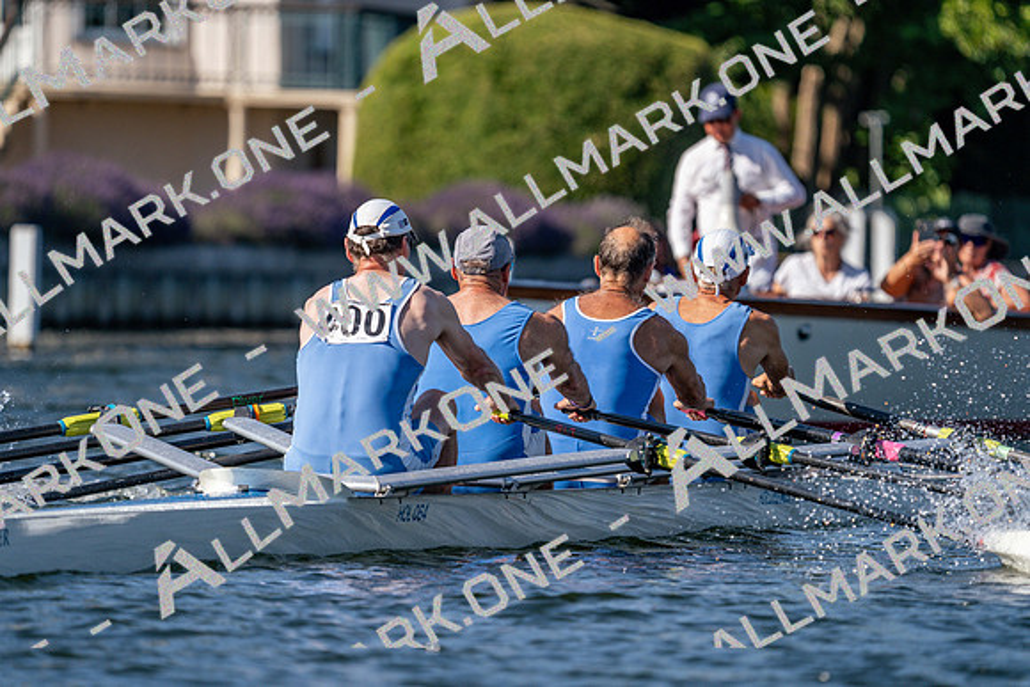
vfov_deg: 3.3
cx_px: 515
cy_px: 344
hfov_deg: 5.0
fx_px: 11761
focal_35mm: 411
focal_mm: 411
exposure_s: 1/1600
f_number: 6.3
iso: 250
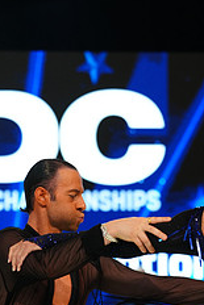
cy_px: 358
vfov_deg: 8.7
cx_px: 123
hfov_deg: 5.9
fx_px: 1994
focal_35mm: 235
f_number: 2.8
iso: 800
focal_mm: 94
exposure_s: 1/400
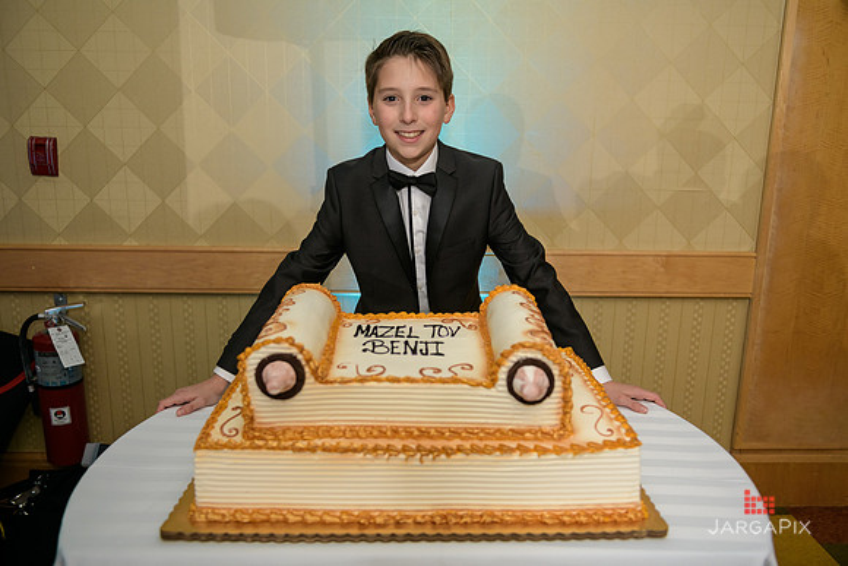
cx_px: 424
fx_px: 683
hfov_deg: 63.6
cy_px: 283
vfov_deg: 45.0
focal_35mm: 29
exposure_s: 1/125
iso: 400
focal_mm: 29
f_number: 3.2
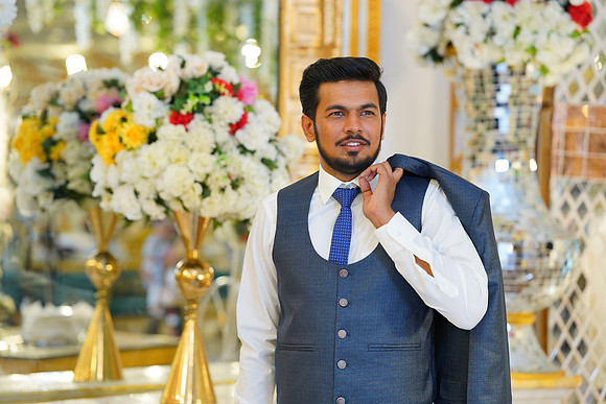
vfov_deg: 16.1
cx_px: 303
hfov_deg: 23.9
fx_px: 1431
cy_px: 202
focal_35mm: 85
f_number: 2.5
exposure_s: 1/160
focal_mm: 85
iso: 320
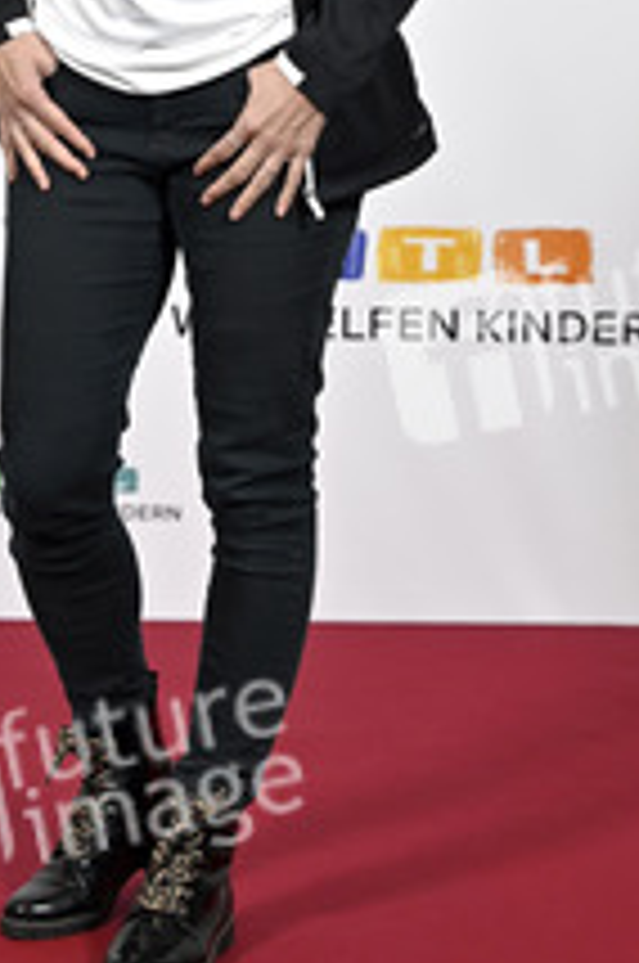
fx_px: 2751
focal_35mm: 103
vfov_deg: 19.5
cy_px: 112
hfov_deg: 13.2
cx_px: 202
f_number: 4
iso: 800
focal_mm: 55
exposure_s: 1/400
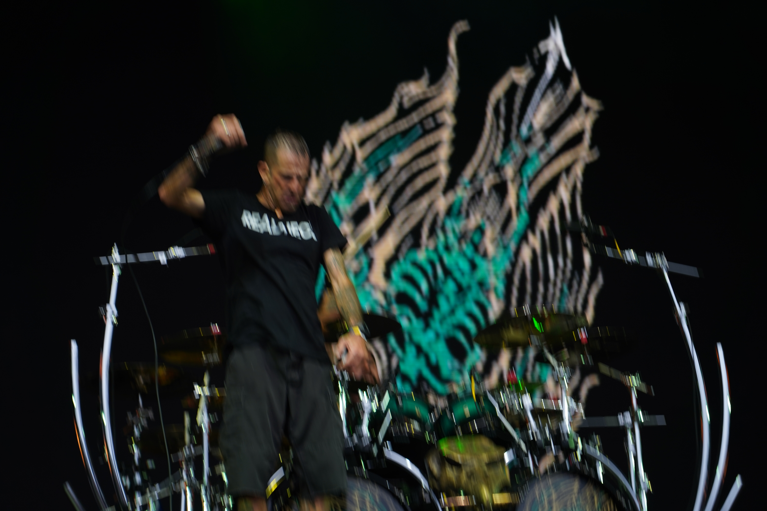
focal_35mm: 105
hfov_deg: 19.5
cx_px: 384
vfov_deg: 13.0
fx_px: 2237
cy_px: 256
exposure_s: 1/125
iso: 250
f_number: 4
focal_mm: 105
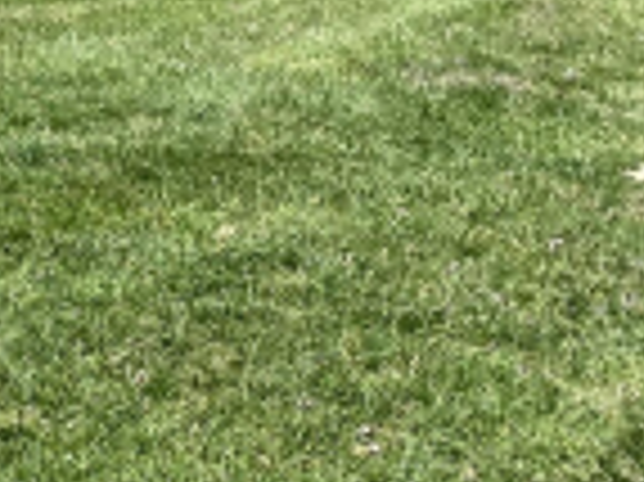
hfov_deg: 13.2
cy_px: -221
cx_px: -786
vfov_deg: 11.7
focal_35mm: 121
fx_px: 2249
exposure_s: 1/3040
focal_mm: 4.25
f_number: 1.8
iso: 32
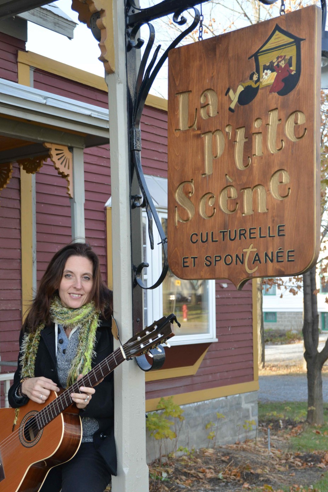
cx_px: 140
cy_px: 280
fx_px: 765
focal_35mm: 56
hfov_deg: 24.2
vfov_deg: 35.6
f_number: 8
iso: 800
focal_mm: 48
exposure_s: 1/250
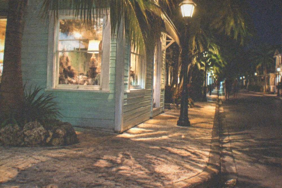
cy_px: 94
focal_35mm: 47
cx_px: 141
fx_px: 368
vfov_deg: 28.6
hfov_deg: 41.9
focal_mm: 47
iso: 6400
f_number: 7.1
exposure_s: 1/30
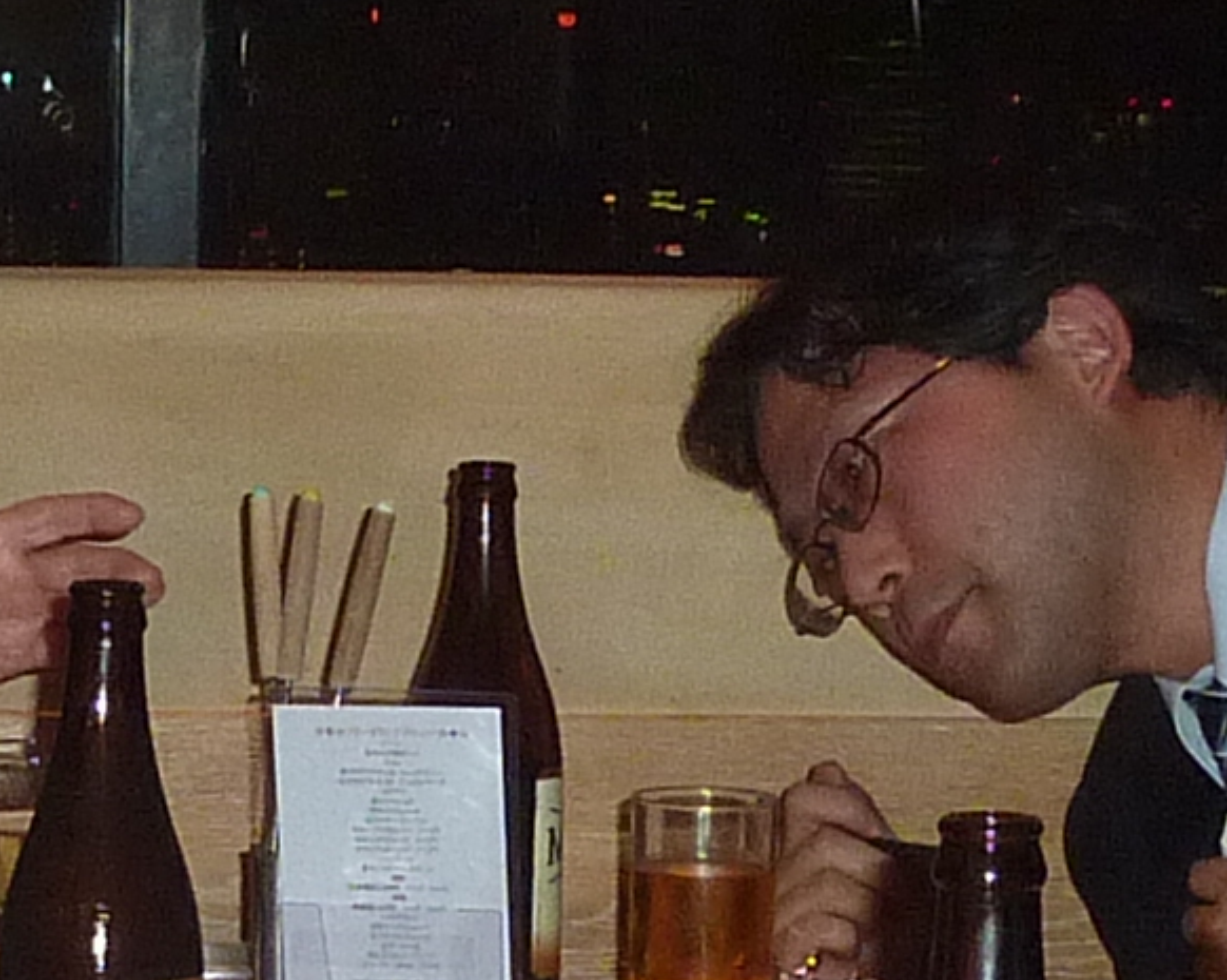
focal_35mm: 165
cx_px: 563
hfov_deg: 11.7
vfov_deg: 9.3
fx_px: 5989
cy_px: 700
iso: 200
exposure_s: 1/30
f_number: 3.3
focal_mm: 4.4
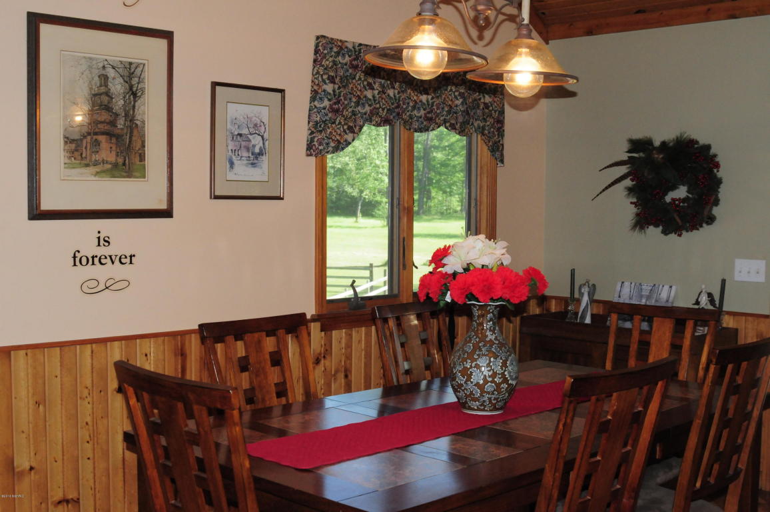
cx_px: 385
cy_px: 256
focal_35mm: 42
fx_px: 897
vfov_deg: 31.8
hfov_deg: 46.4
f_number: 8
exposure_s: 1/250
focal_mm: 28
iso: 1600
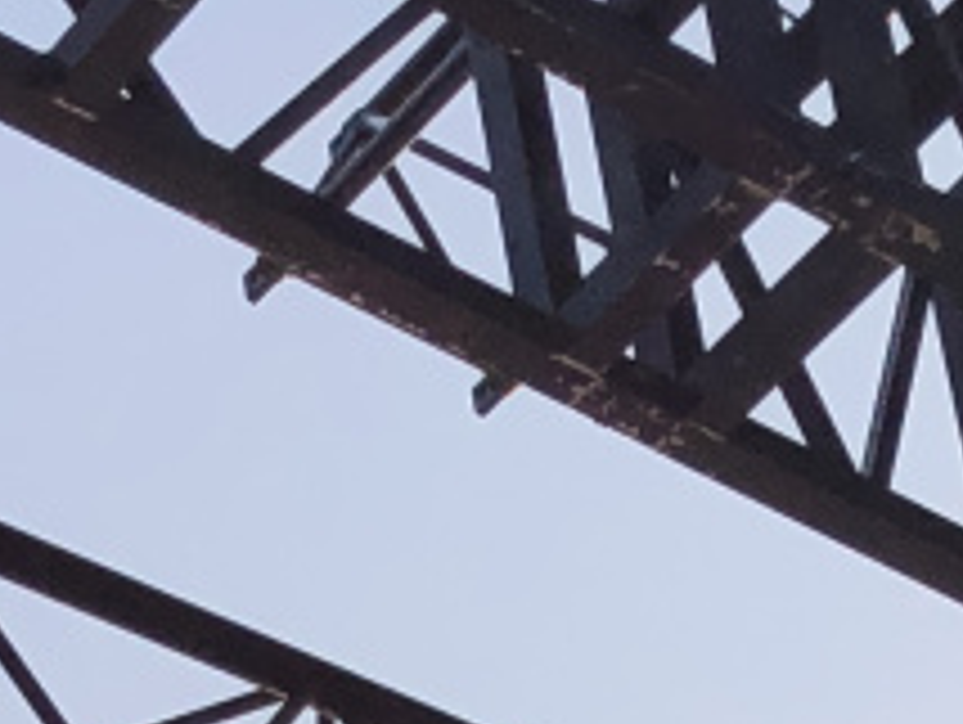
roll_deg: +10.9
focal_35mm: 209
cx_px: 819
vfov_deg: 6.3
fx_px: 5821
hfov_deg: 9.4
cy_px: 2442
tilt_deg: +24.9
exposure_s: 1/706
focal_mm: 3.99
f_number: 1.8
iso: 20
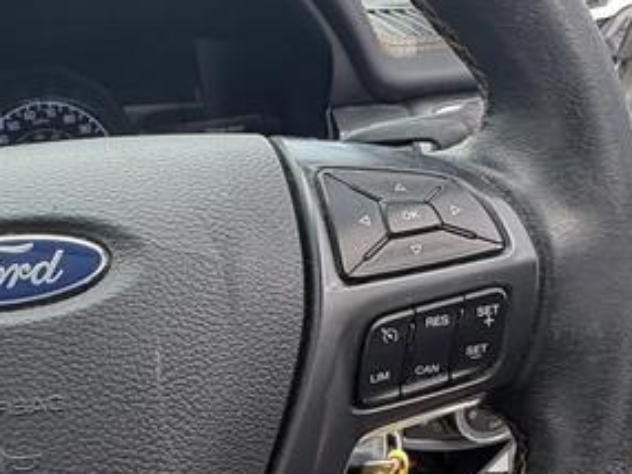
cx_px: 140
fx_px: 804
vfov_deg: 32.0
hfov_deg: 41.4
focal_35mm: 44
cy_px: 381
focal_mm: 2.22
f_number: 2.2
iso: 64
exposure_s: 1/145
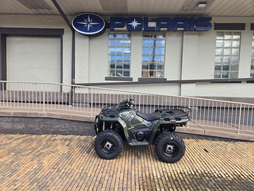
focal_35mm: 23
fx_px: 169
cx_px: 127
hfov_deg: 73.9
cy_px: 96
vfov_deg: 58.9
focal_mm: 5.4
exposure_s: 1/315
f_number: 1.8
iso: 25
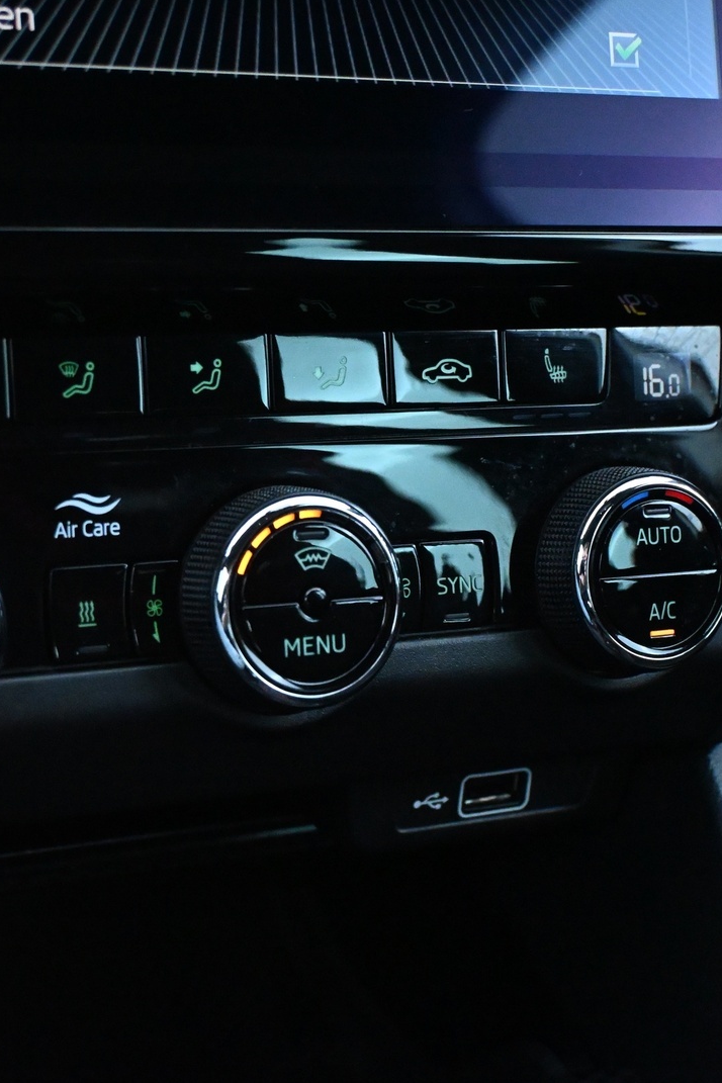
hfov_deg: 21.7
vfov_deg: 32.2
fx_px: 1876
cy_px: 540
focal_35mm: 62
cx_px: 241
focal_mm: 27.5
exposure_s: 1/40
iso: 10000
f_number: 4.5
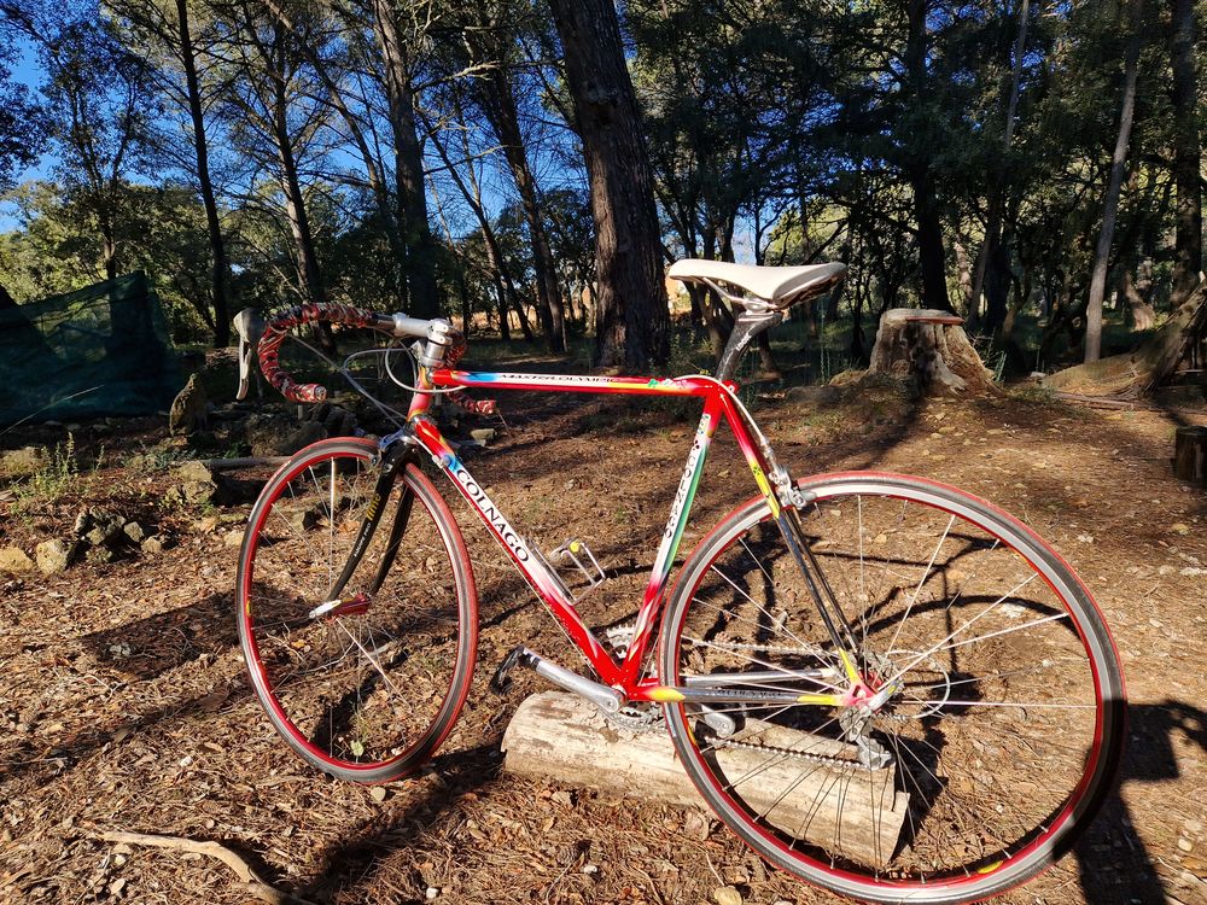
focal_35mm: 23
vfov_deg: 58.9
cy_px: 452
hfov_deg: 73.9
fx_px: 802
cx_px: 604
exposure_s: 1/716
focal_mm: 5.4
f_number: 1.8
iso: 50
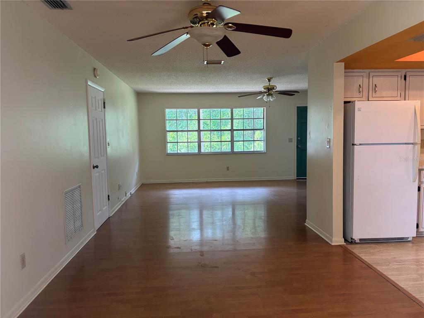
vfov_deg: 53.1
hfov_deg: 67.3
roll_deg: +1.4
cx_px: 212
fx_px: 318
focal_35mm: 26
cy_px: 159
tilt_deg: -4.4
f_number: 1.6
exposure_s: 1/60
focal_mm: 5.96
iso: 160
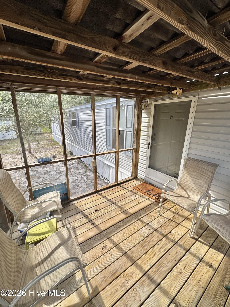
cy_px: 154
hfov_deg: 85.7
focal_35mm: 14
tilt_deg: -14.9
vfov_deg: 102.1
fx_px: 124
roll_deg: -1.0
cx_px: 115
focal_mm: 2.22
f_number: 2.2
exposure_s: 1/340
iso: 40
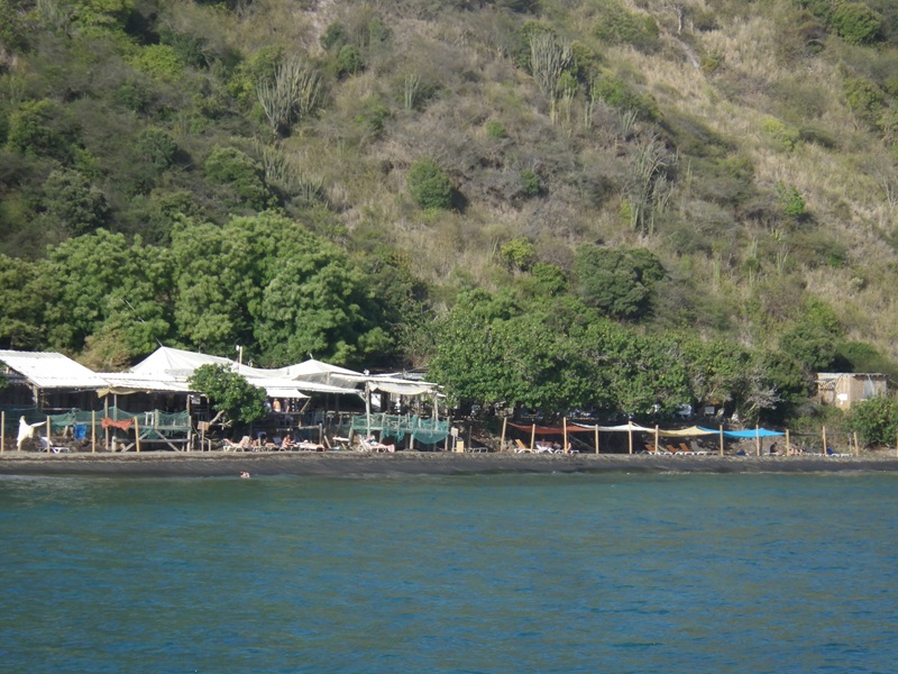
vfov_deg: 10.6
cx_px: 449
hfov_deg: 14.1
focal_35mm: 140
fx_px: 3632
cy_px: 337
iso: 125
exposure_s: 1/500
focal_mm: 25
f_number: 5.5
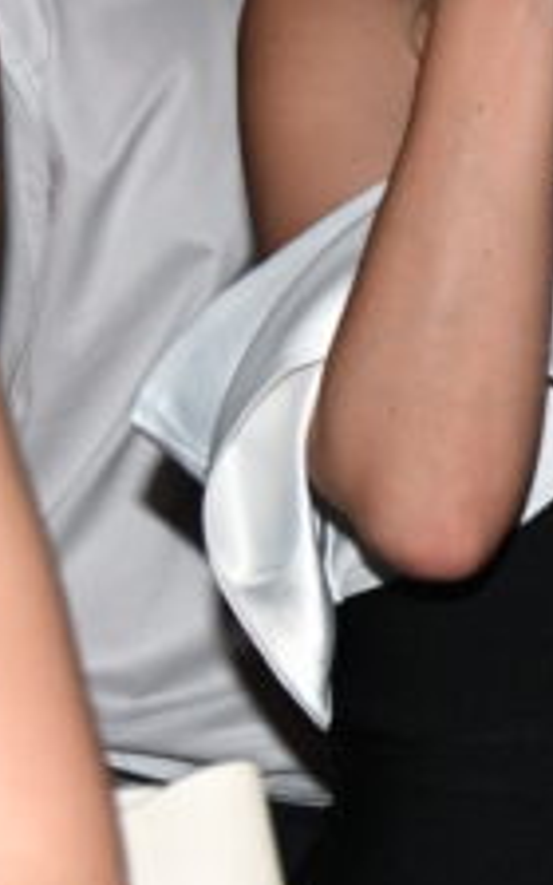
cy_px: 344
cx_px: 1995
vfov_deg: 9.6
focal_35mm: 218
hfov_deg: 5.4
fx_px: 5257
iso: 400
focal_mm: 40
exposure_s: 1/200
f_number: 5
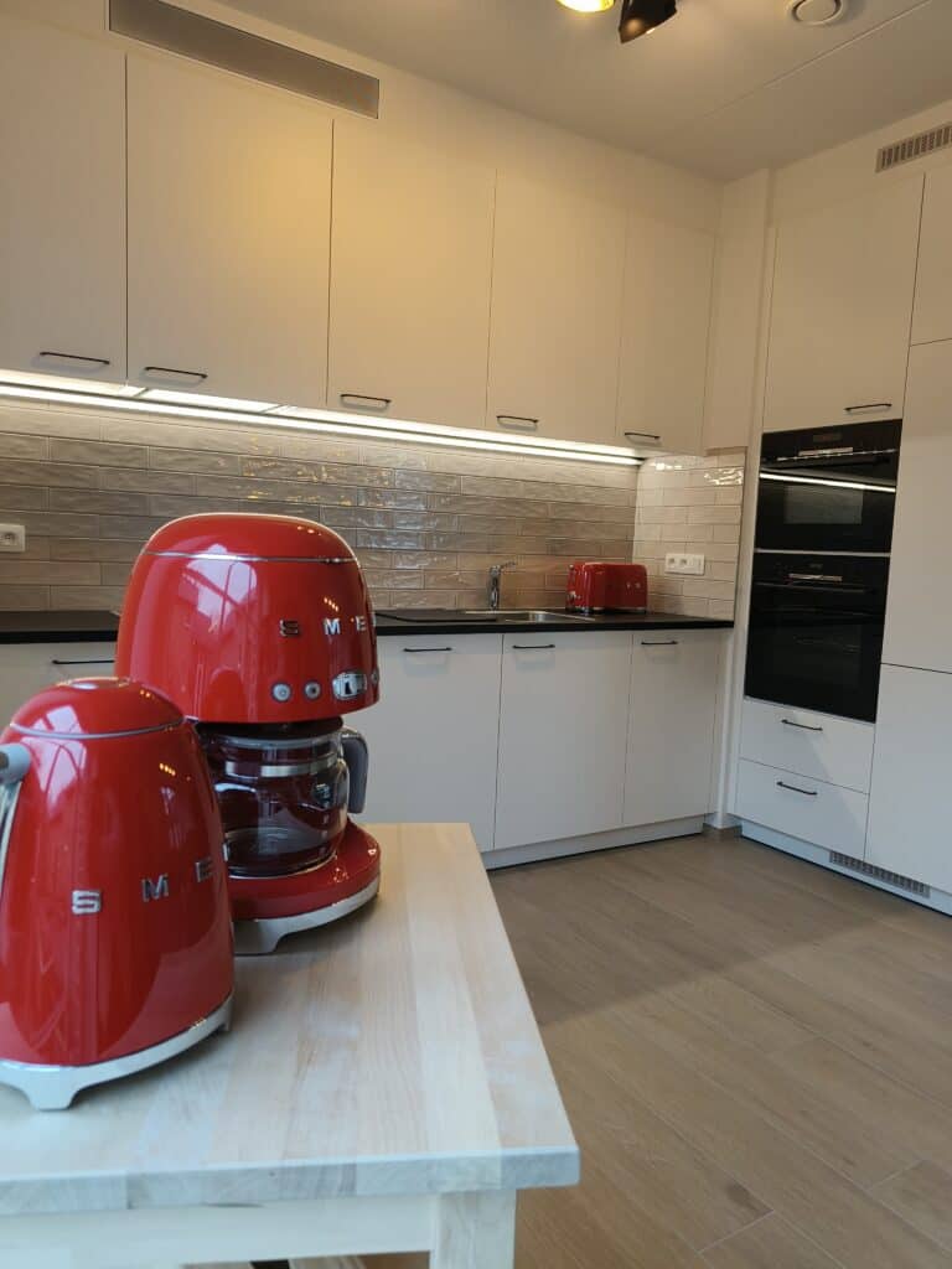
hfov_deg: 56.8
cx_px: 476
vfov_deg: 71.6
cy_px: 634
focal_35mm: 24
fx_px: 880
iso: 160
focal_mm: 5.59
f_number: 1.8
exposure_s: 1/100
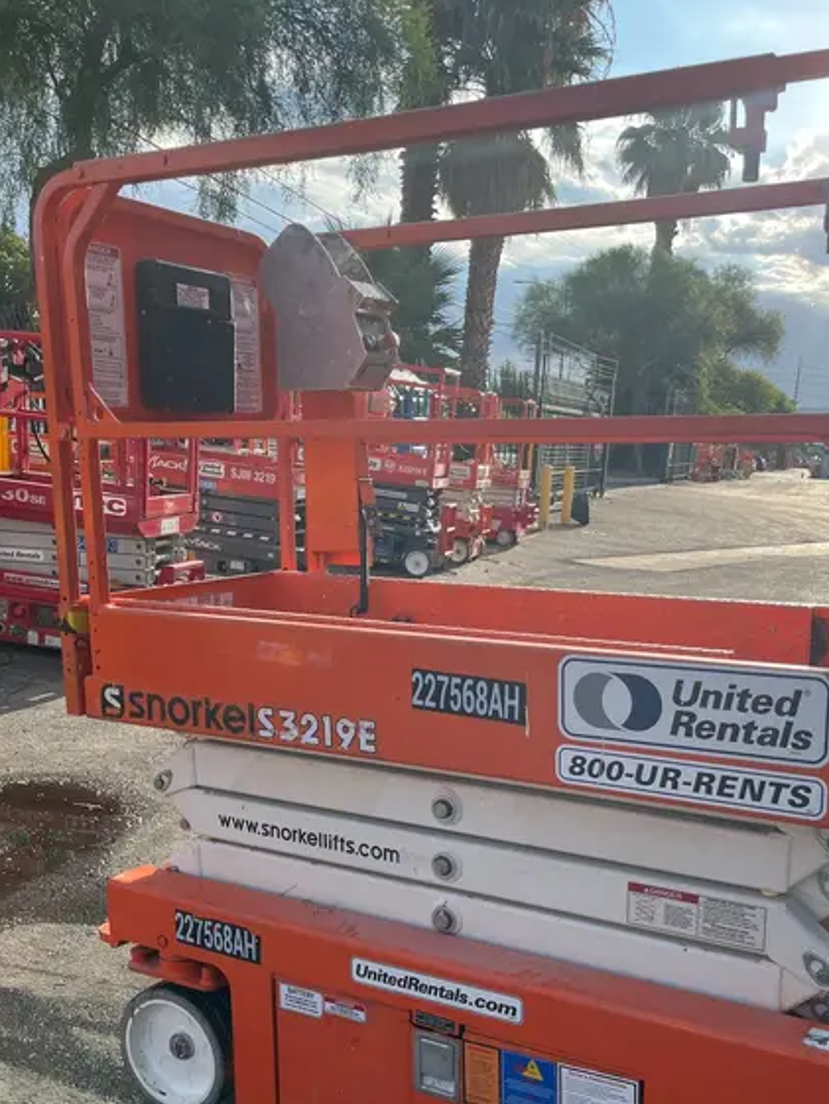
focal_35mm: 34
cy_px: 692
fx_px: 1085
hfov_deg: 41.5
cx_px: 524
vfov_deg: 53.3
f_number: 1.6
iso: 50
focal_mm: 5.1
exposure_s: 1/1721
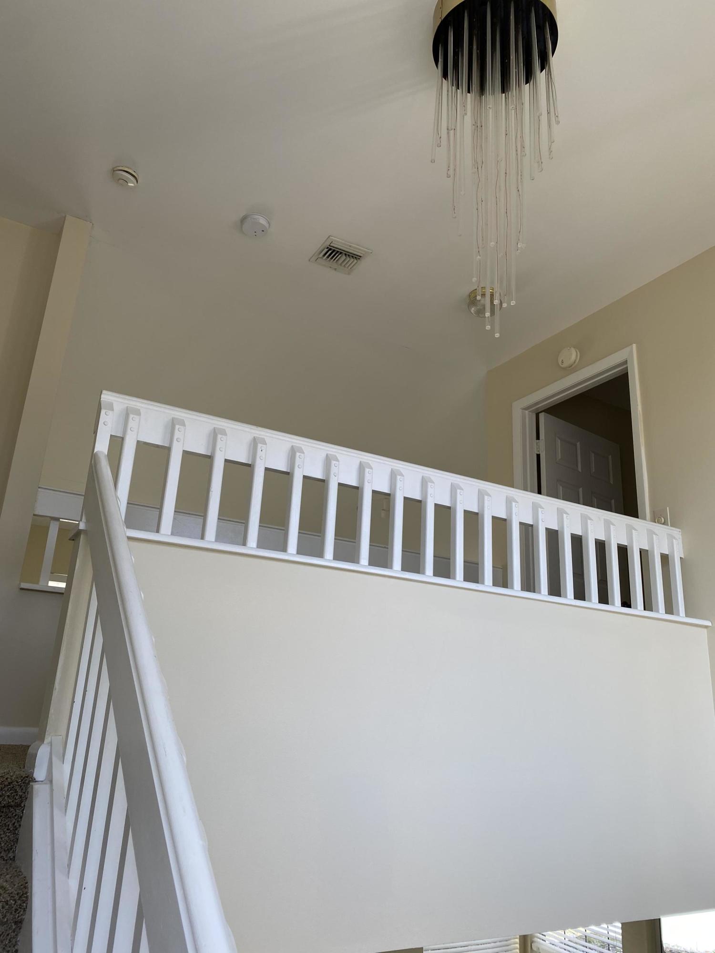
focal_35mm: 26
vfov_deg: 67.3
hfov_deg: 53.1
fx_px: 716
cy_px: 476
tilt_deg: +19.6
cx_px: 358
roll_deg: -3.6
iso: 32
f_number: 1.8
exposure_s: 1/138
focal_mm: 4.25
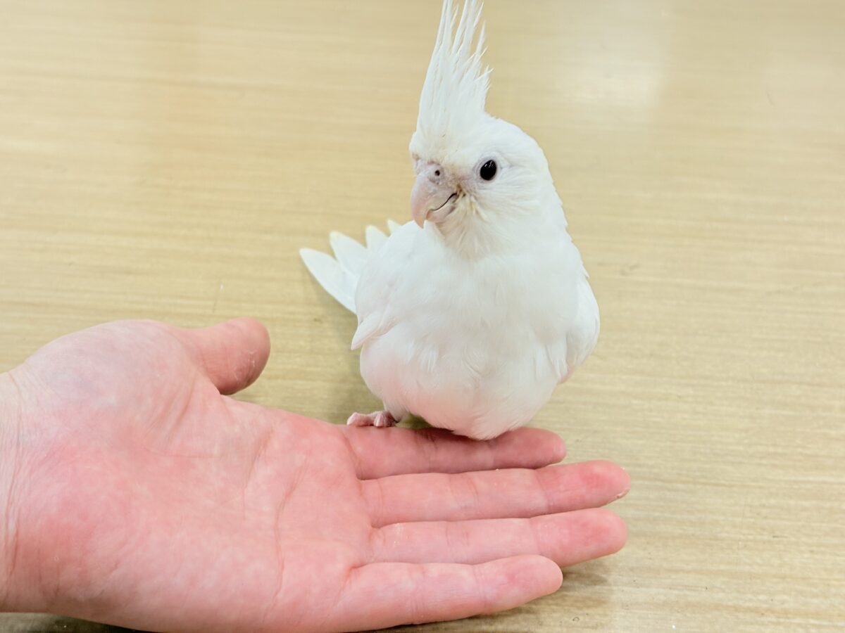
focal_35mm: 52
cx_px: 422
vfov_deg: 28.0
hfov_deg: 36.8
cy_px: 316
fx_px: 1269
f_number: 1.6
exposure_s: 1/50
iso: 50
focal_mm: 5.96
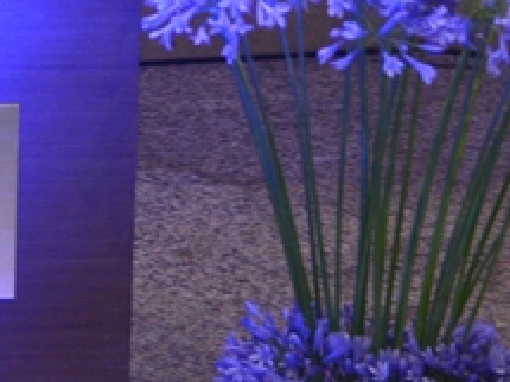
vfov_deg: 6.4
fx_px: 3343
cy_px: -301
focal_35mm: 227
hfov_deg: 8.6
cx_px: -225
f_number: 2.8
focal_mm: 44
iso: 1600
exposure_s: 1/15
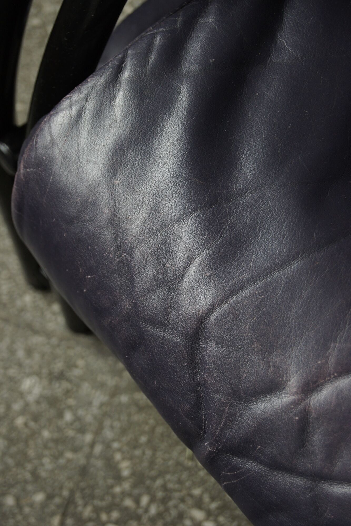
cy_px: 263
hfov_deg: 18.2
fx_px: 1097
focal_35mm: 75
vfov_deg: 27.0
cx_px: 176
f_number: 5.6
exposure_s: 1/40
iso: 400
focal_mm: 50
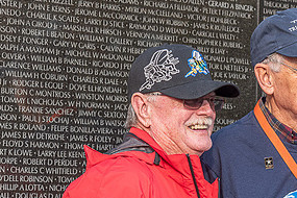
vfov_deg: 7.3
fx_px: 1543
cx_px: 299
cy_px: 157
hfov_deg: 10.9
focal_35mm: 187
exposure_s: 1/400
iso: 500
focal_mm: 92
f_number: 5
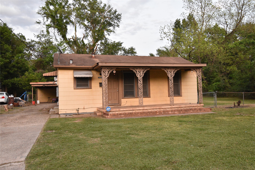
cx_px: 128
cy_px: 85
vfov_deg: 43.6
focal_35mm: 30
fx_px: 212
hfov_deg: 61.9
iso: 2500
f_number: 6.3
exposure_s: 1/30
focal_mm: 20
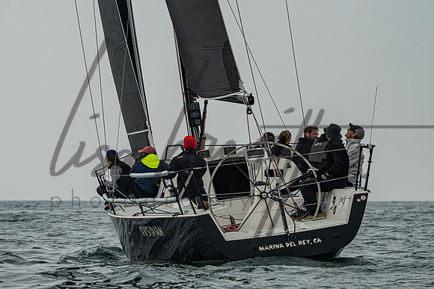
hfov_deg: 5.4
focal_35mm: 380
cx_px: 217
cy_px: 129
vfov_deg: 3.6
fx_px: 4581
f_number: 10
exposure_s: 1/1600
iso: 640
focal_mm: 300
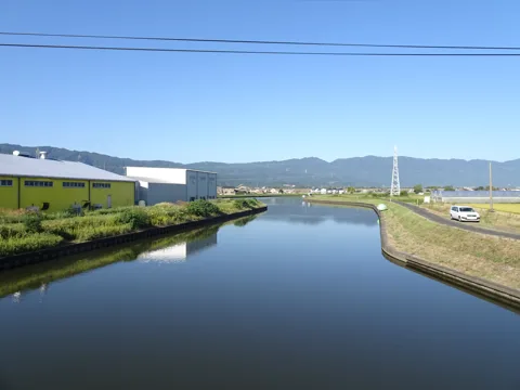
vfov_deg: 56.8
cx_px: 260
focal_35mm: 24
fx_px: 361
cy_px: 195
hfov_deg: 71.6
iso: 80
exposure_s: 1/320
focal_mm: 4.1
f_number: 4.5
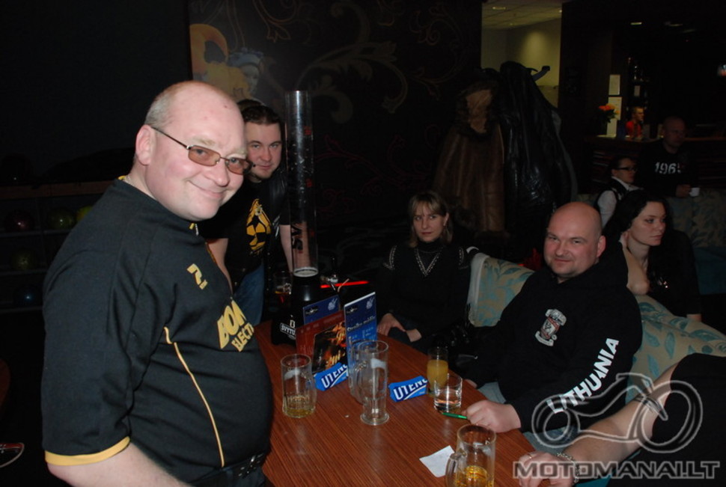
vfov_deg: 48.1
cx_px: 363
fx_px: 546
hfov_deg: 67.3
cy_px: 244
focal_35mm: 27
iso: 800
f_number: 5
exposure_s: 1/60
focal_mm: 18
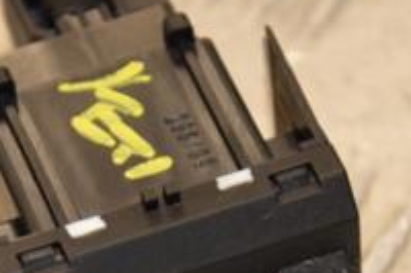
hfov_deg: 4.4
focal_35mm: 472
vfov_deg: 2.9
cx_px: 175
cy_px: 285
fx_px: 5390
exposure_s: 1/200
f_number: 7.1
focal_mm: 105
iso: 800
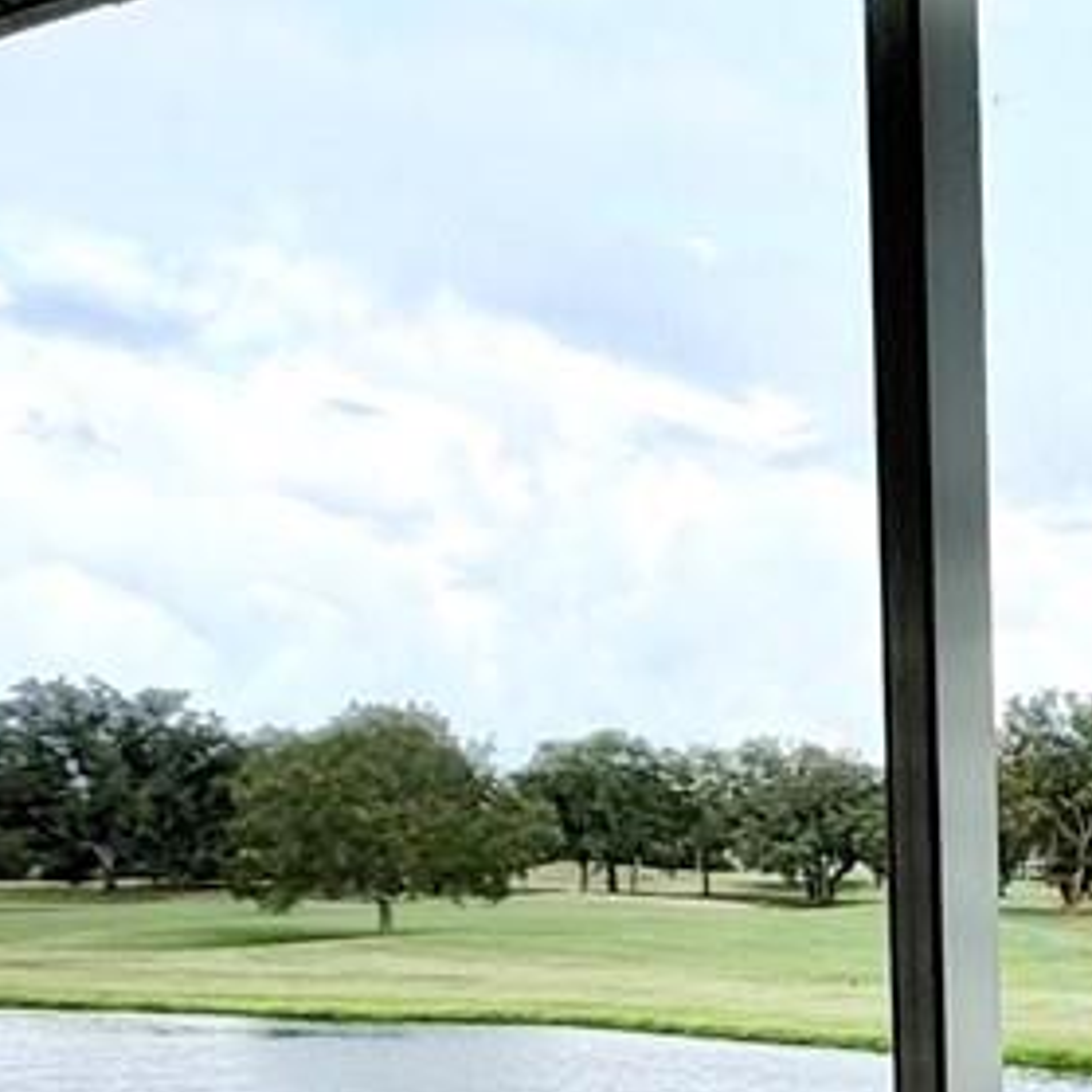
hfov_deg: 21.0
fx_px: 2534
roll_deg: +0.1
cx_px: 1593
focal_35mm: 71
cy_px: 1155
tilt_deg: -6.4
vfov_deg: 23.1
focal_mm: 2.22
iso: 40
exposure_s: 1/505
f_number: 2.2
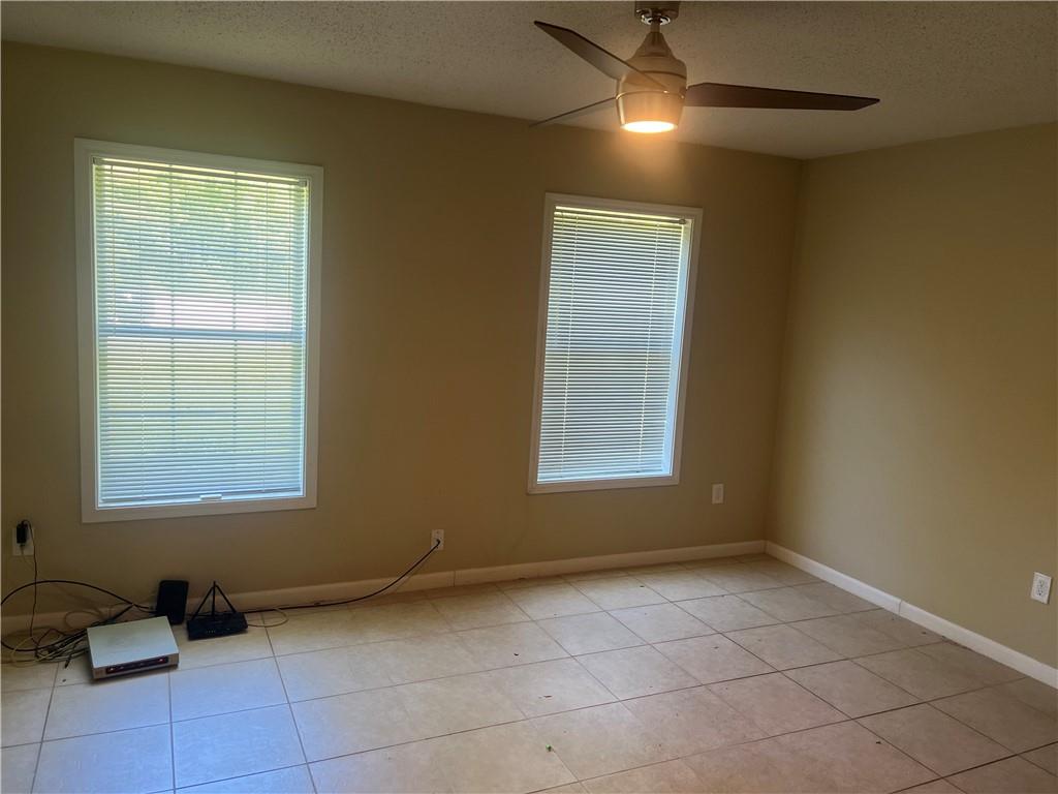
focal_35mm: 26
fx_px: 795
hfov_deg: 67.3
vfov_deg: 53.1
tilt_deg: -7.5
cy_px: 397
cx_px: 529
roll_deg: -3.5
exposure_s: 1/60
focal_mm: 5.1
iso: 80
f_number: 1.6
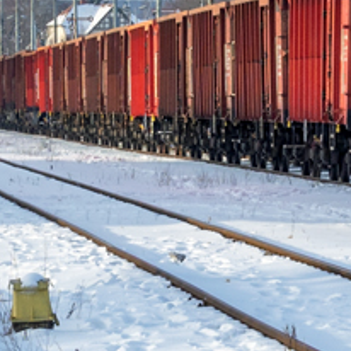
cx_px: 518
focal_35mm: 416
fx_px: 4772
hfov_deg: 4.2
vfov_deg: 4.2
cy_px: -130
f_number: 9
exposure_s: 1/400
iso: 160
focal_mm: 42
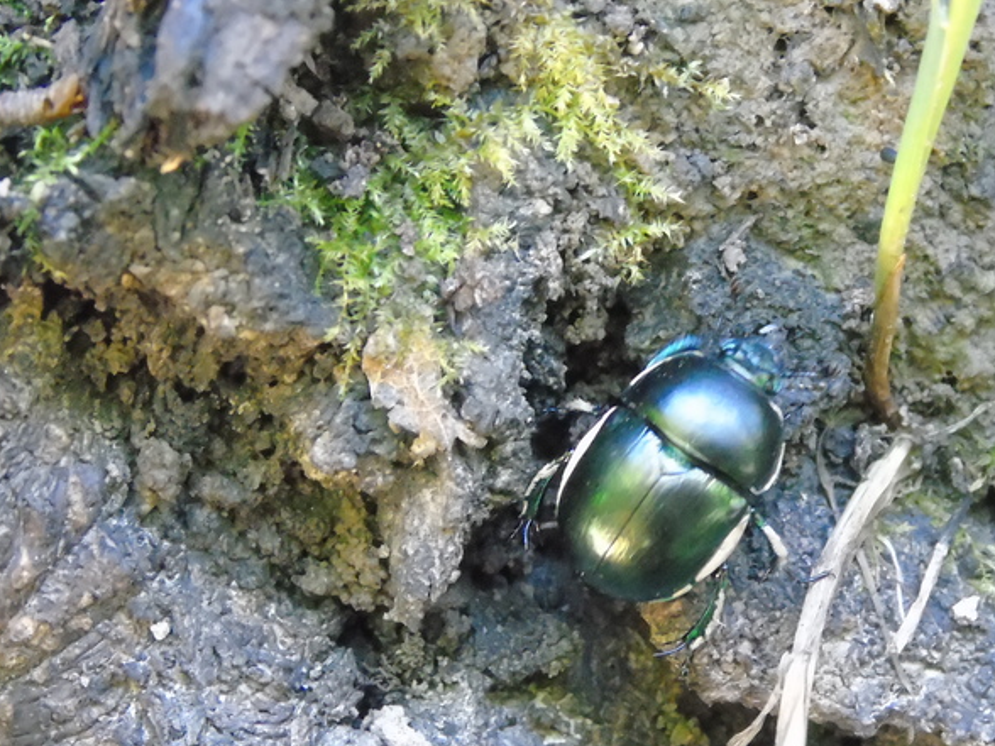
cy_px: 365
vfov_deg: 12.5
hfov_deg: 16.5
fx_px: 3421
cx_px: 673
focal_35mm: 119
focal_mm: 15
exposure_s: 1/60
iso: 1600
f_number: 4.1
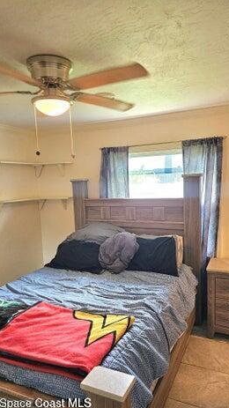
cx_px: 115
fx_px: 281
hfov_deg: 44.3
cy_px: 211
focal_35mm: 26
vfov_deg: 71.9
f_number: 1.7
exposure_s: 1/120
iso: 500
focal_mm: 6.3
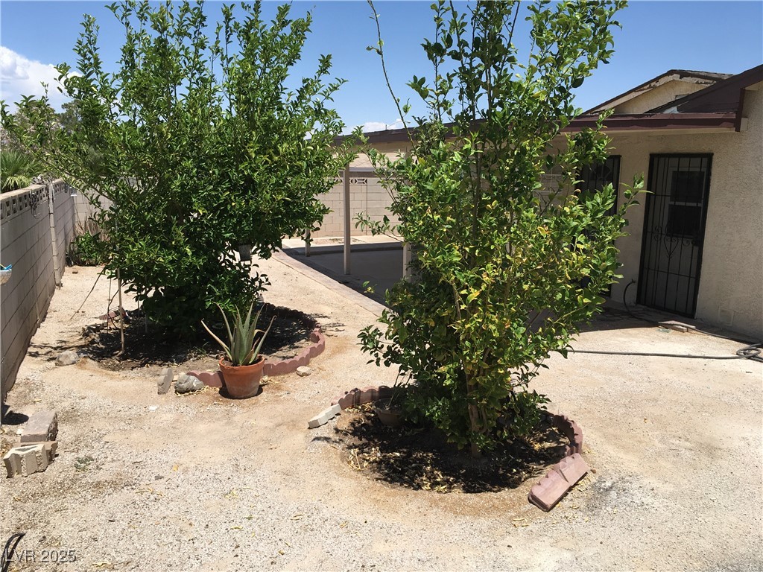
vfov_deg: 48.2
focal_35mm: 29
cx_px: 382
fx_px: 639
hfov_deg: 61.7
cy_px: 286
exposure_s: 1/1789
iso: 25
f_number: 2.2
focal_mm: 4.15
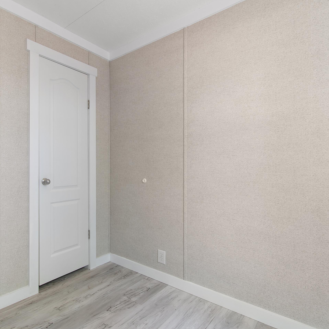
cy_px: 166
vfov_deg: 74.8
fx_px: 215
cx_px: 93
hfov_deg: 71.0
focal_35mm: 20
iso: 100
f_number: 4.5
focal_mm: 10
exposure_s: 1/8
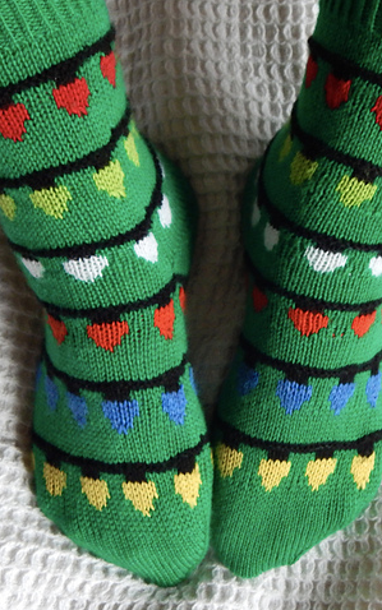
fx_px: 732
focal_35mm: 44
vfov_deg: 45.3
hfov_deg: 29.2
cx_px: 202
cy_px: 305
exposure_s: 1/125
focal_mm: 5.6
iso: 400
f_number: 3.2
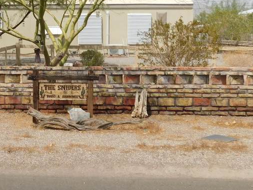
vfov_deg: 19.3
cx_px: 16
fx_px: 556
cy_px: 57
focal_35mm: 76
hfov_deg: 24.7
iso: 125
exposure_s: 1/500
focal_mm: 5.3
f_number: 6.4
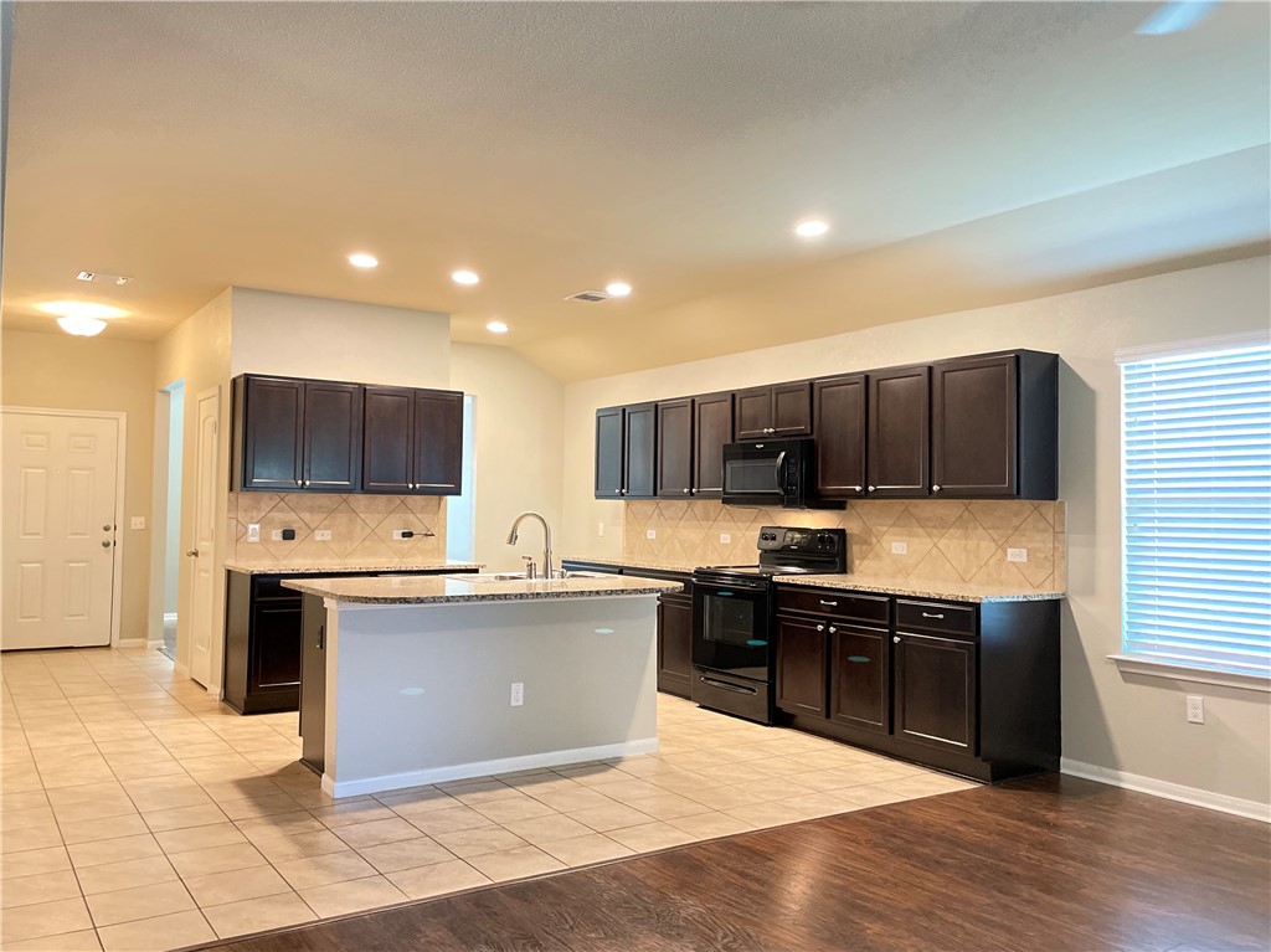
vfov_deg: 53.0
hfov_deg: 67.3
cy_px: 476
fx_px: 954
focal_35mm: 26
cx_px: 636
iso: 500
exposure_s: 1/30
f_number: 1.6
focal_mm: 4.2
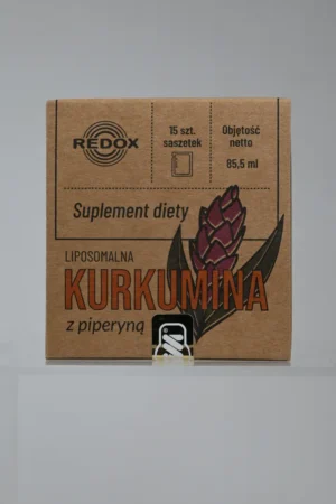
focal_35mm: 75
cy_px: 252
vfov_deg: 27.0
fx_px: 1050
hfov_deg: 18.2
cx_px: 168
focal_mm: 50
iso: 110
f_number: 6.3
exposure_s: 1/80
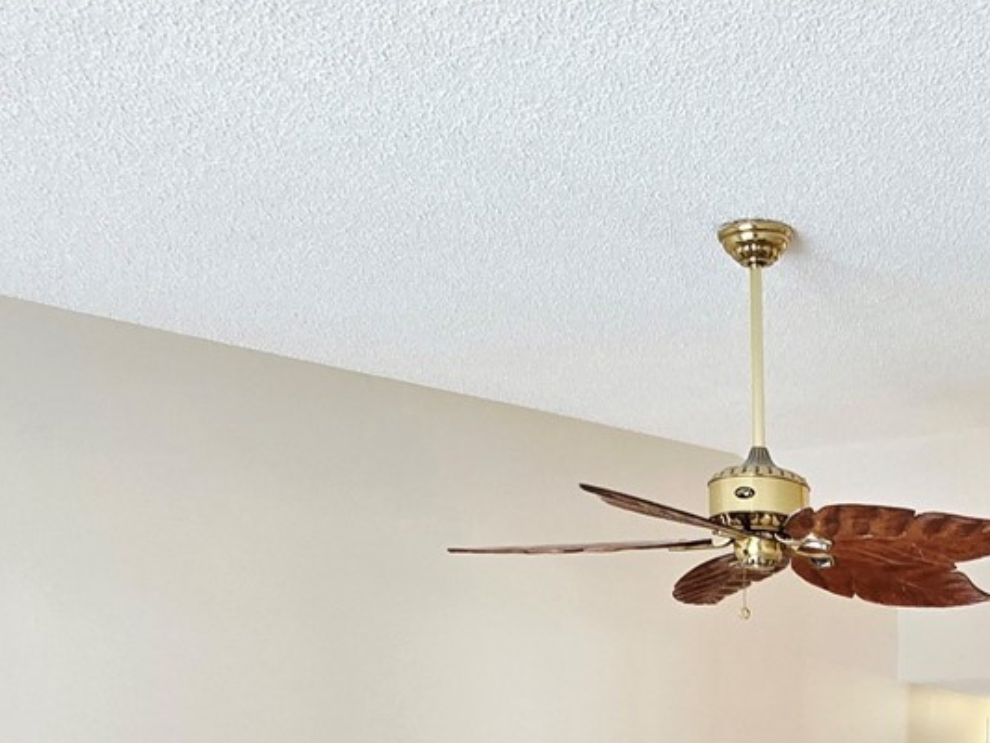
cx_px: 910
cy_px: 944
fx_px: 1116
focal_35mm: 39
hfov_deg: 43.3
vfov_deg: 30.0
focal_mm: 2.2
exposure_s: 1/60.2
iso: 80
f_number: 2.2
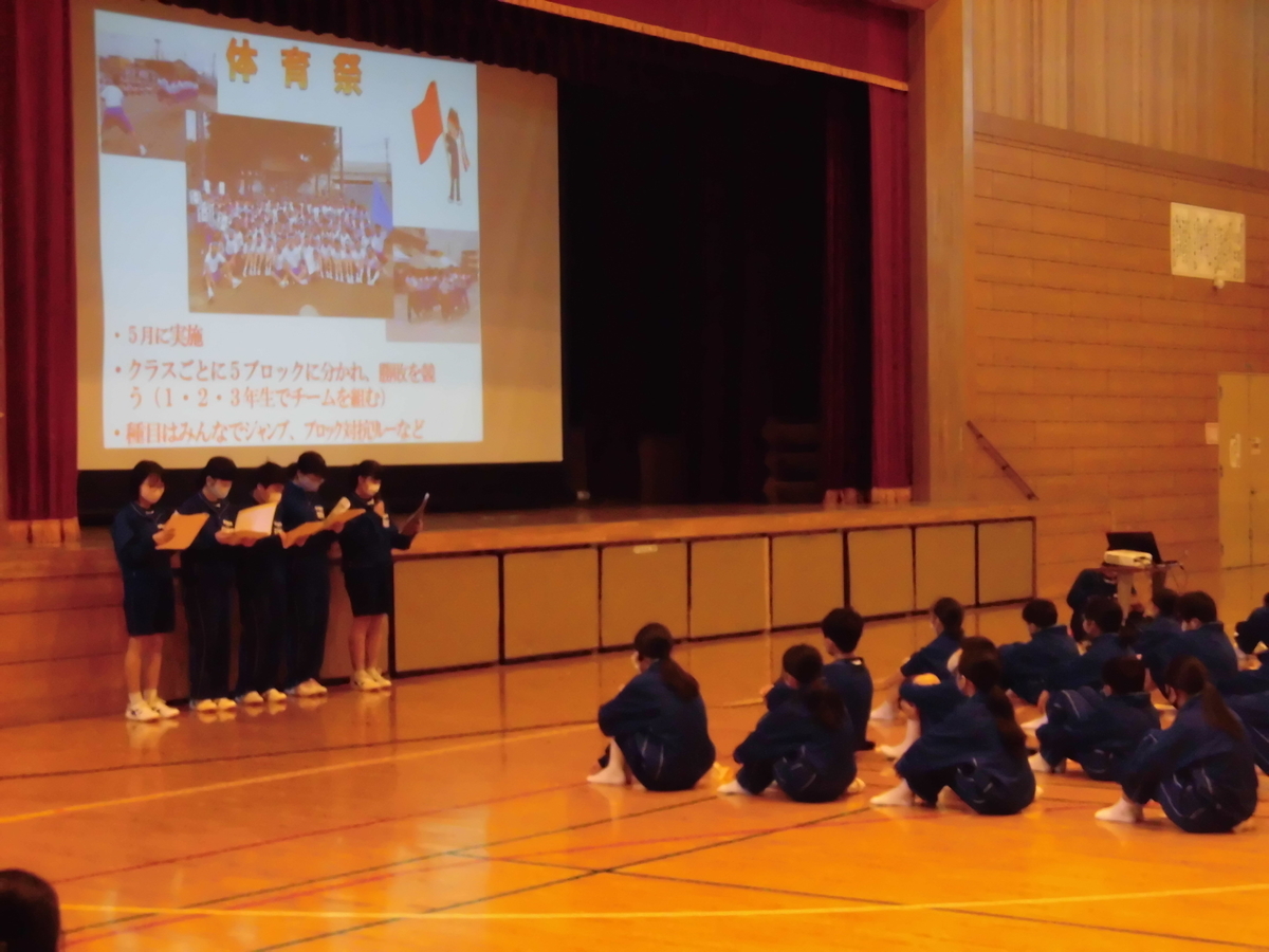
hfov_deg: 28.6
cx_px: 634
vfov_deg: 21.6
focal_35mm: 68
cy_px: 476
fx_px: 2493
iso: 800
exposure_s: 1/40
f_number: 4.4
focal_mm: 12.14
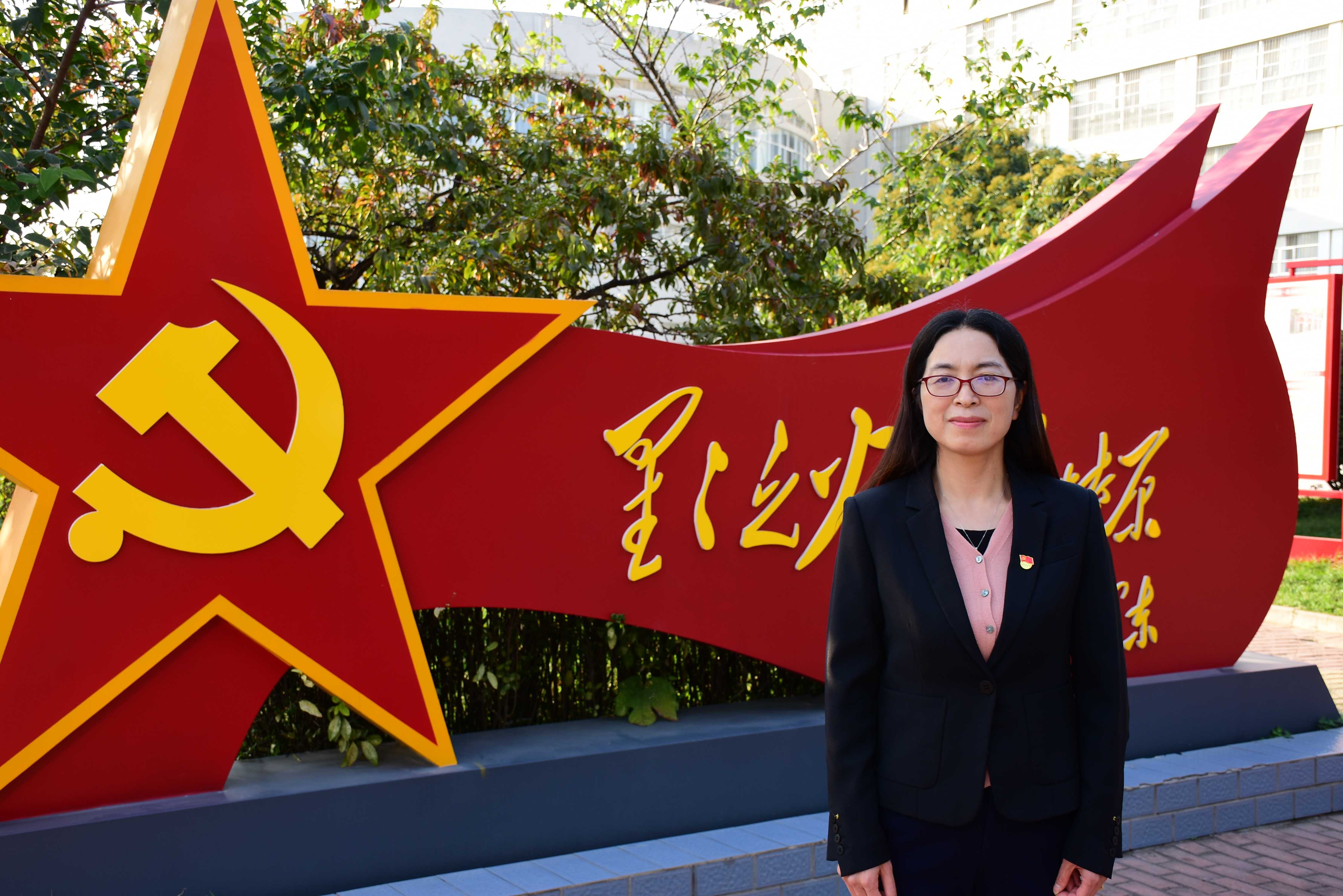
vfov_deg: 33.0
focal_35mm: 40
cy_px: 448
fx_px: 1511
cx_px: 672
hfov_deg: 47.9
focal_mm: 27
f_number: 7.1
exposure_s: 1/100
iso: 160
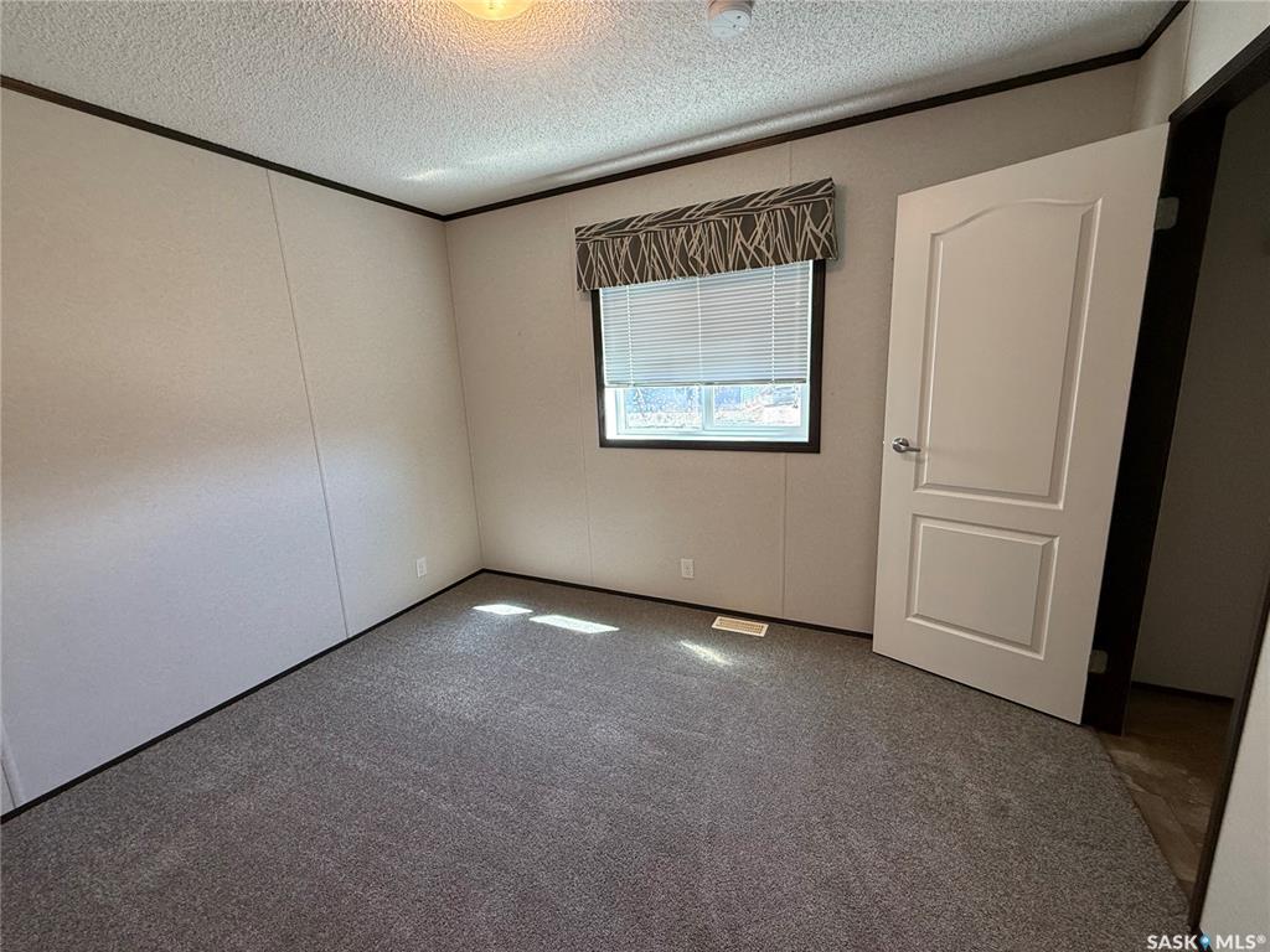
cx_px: 635
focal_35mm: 14
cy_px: 476
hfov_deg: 102.1
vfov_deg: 85.7
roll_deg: +2.9
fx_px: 514
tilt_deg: -10.1
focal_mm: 2.22
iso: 200
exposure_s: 1/120
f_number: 2.2
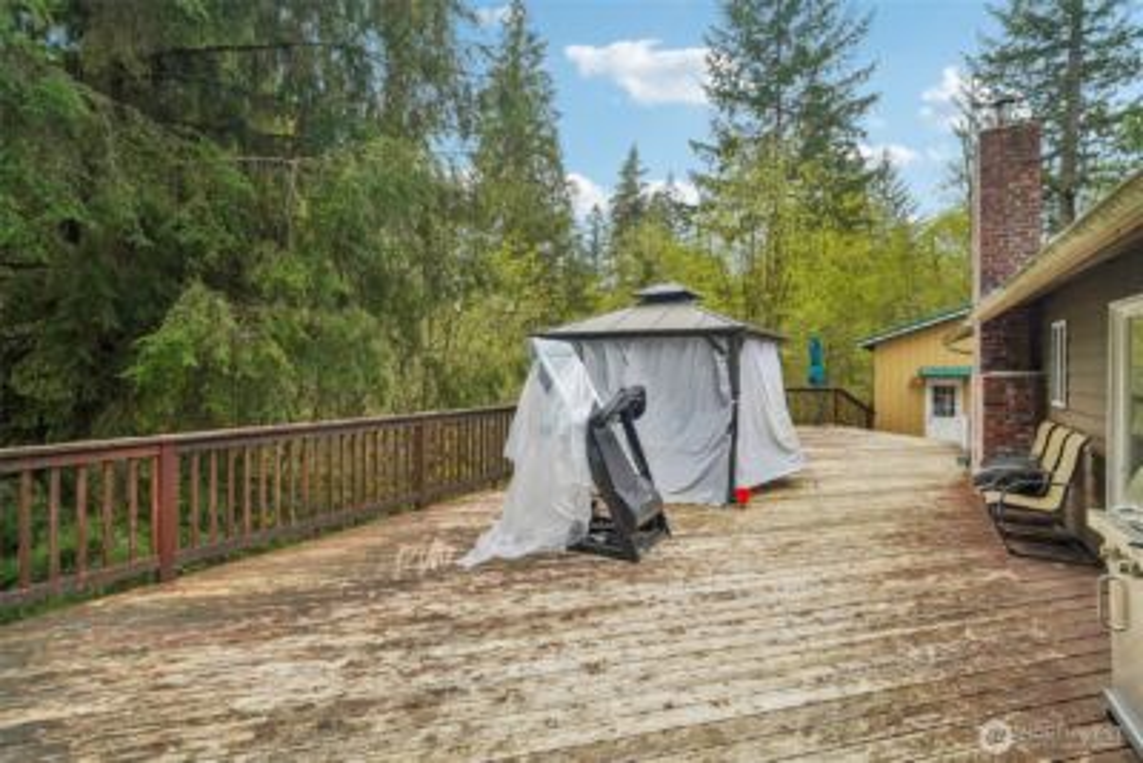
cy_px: 382
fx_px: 508
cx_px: 572
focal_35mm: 16
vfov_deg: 73.8
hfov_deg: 96.7
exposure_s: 1/500
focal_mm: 16
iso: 1600
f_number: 8
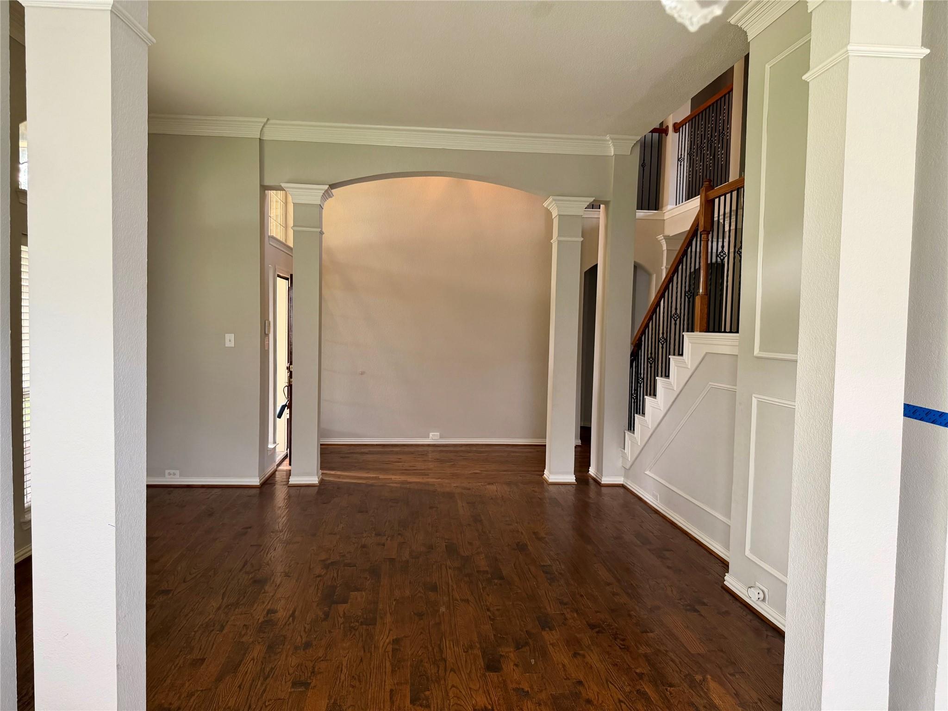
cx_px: 474
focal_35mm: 24
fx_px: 657
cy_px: 356
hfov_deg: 71.6
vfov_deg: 56.8
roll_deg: +0.1
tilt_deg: -2.9
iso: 200
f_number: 1.78
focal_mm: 6.76
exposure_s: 1/60
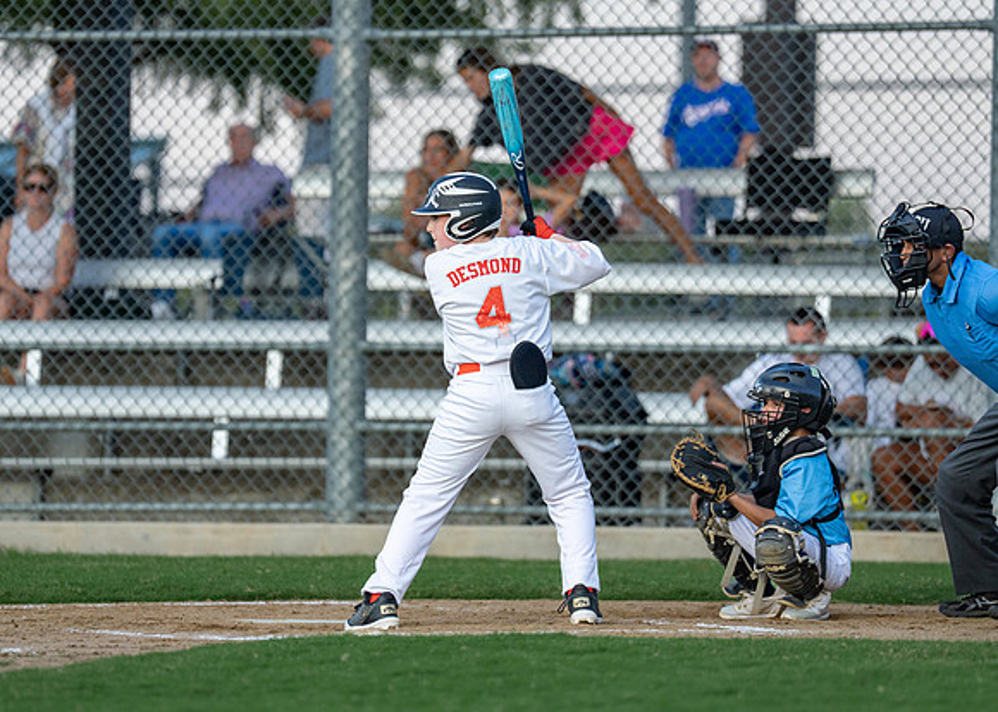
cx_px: 459
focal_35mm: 291
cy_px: 301
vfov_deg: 5.0
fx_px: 8239
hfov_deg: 6.9
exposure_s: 1/2500
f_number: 2.8
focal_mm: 200
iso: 640
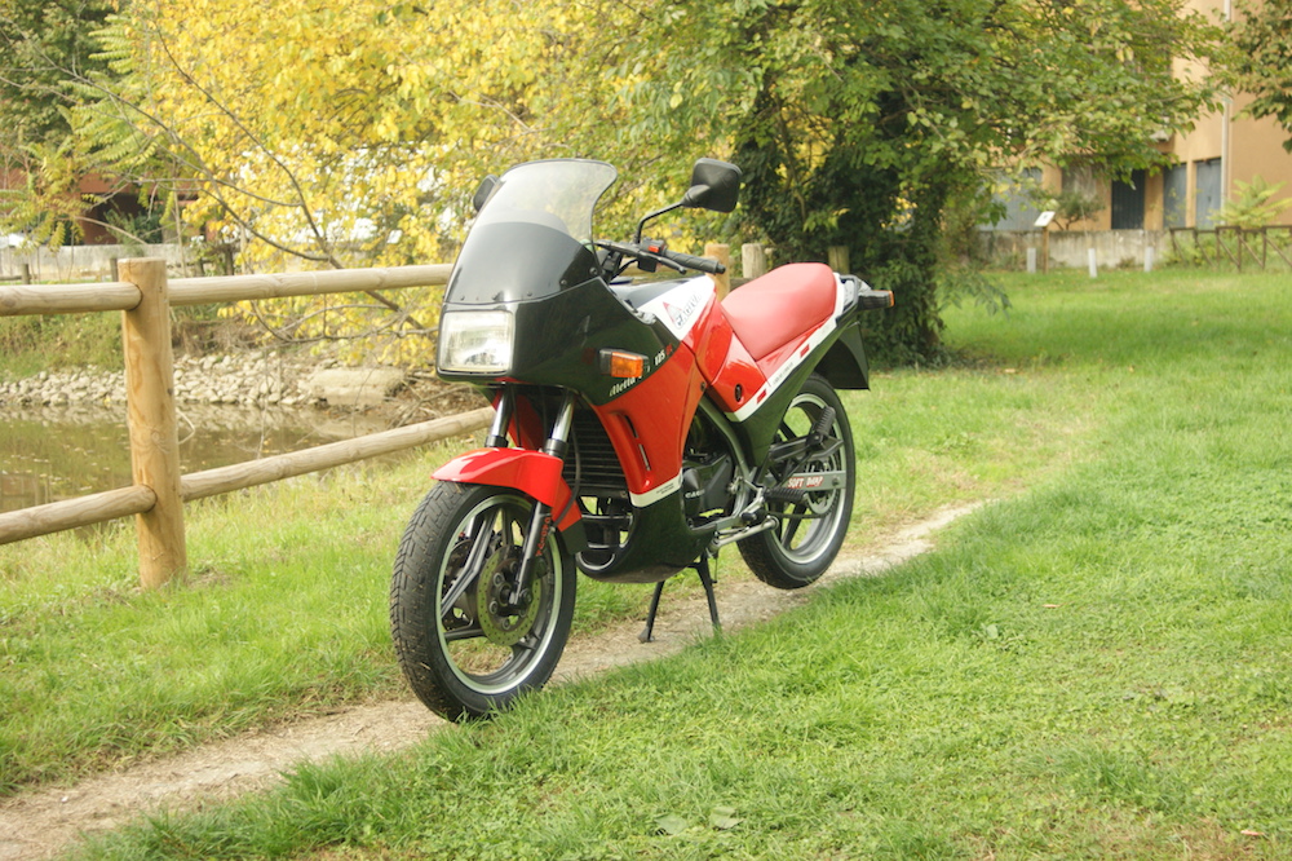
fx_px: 1507
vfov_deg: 31.9
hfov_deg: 46.4
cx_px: 646
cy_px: 430
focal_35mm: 42
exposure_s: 1/800
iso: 400
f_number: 3.5
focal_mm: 28
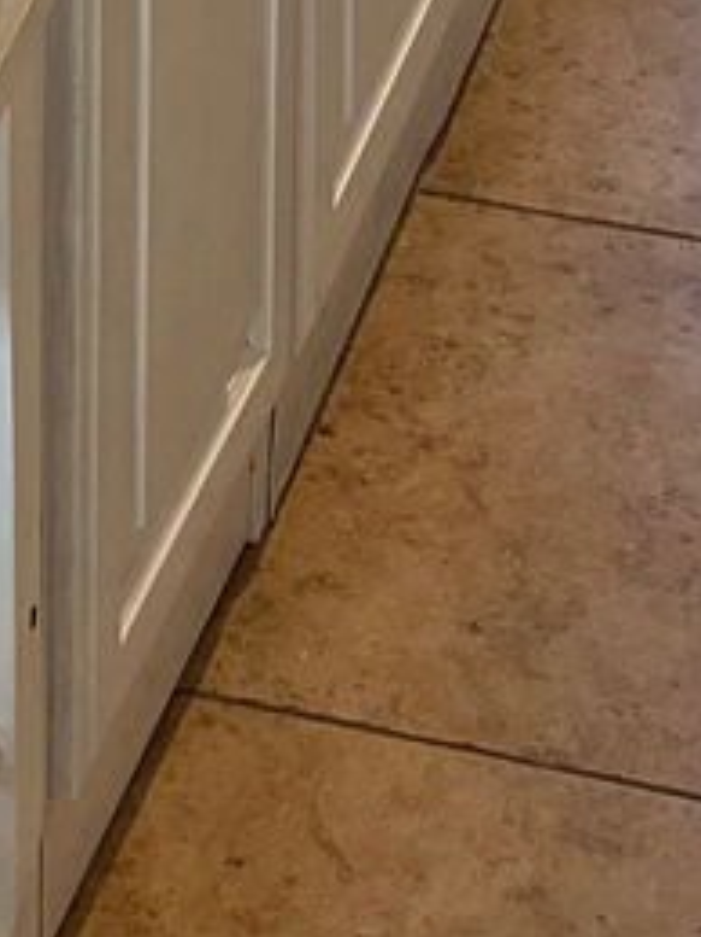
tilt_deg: -9.4
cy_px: -1574
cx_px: 361
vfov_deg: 10.4
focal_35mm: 154
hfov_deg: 9.6
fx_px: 4162
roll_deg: +0.3
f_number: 1.5
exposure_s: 1/120
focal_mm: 5.7
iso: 80
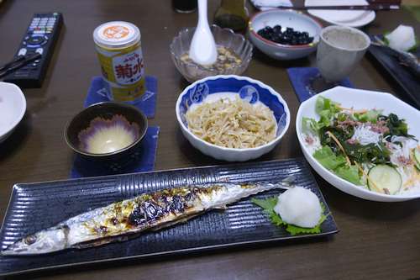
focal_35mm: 28
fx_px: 327
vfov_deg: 46.4
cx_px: 210
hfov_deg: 65.5
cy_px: 140
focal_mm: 10.4
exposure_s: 1/30
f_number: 1.8
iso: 320
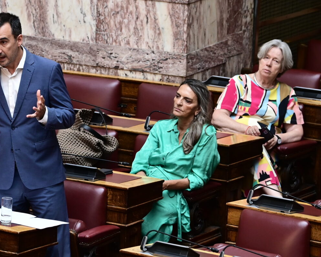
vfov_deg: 6.3
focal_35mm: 245
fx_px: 2328
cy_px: 128
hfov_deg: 7.9
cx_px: 132
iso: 640
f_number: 3.5
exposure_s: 1/200
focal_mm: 145
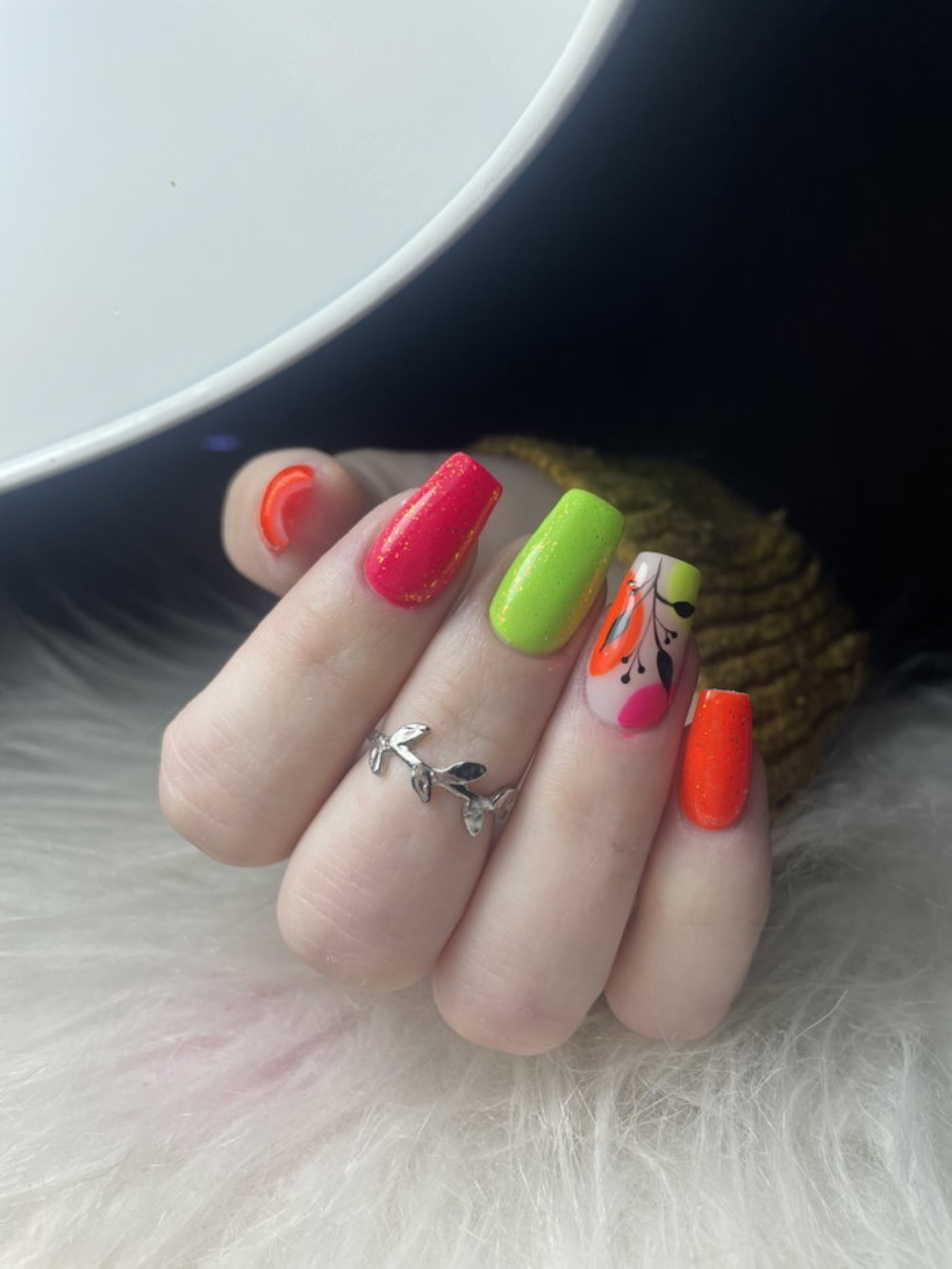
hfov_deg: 53.1
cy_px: 634
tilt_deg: -22.3
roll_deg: +0.6
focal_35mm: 26
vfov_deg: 67.3
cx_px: 476
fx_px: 953
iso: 32
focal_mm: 4.2
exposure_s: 1/1072
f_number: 1.6
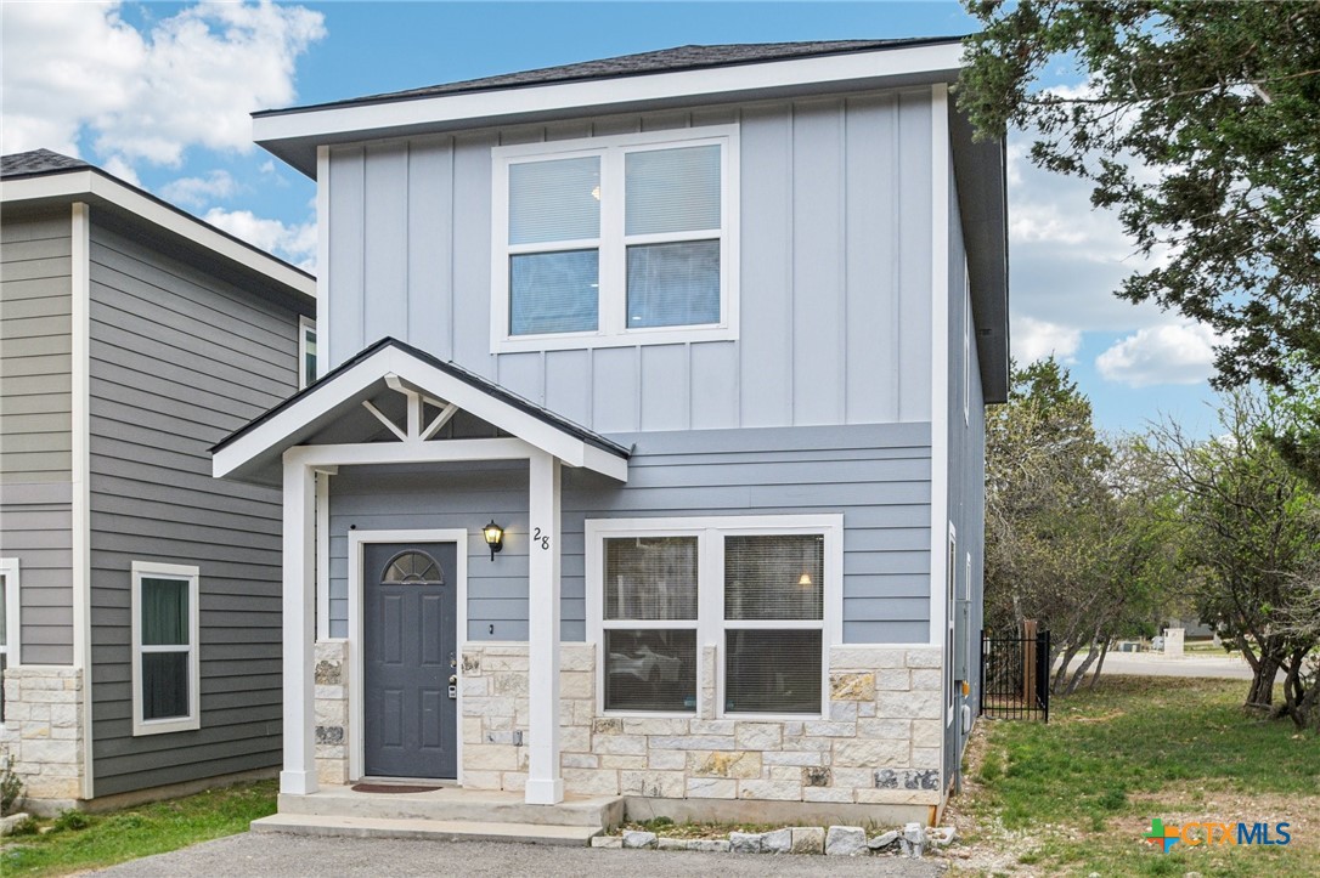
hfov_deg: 53.2
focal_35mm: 36
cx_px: 660
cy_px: 439
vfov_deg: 36.8
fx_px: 1319
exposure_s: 1/100
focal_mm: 24
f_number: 8
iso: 400
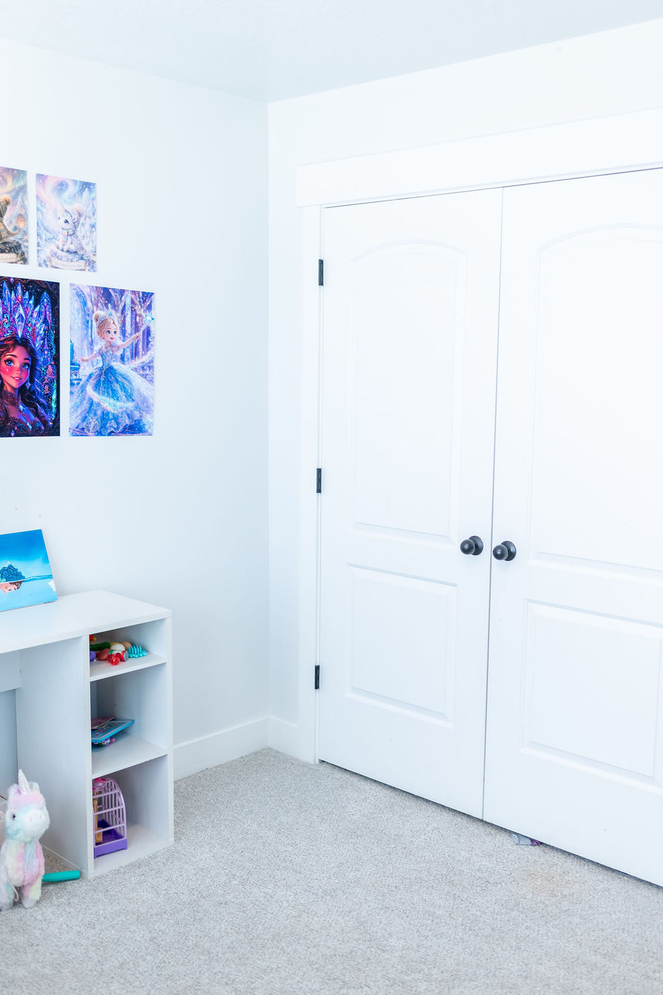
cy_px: 508
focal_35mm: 39
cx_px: 349
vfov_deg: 49.5
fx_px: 1077
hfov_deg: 34.2
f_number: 2.5
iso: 640
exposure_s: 1/200
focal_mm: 35
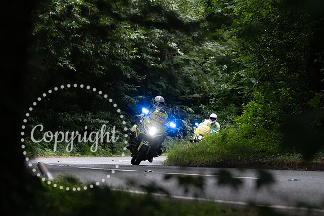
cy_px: 108
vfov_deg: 5.5
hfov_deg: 8.3
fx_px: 2246
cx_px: 157
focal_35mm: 250
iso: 2000
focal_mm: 194
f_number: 4.5
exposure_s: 1/2000
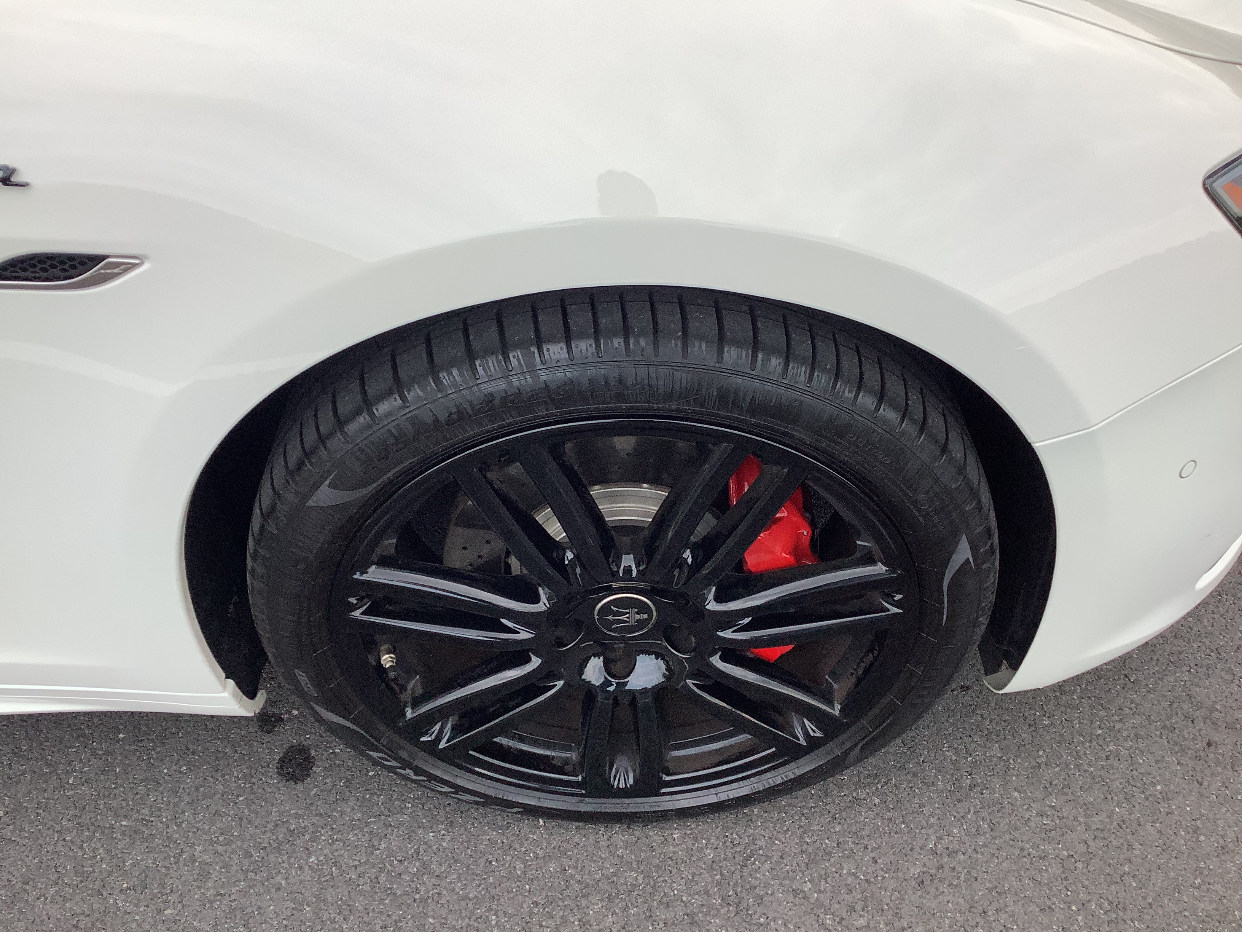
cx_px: 621
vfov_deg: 45.4
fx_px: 1112
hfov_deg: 58.4
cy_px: 466
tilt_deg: -45.8
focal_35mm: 31
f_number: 2.4
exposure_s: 1/120
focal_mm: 3.3
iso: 40
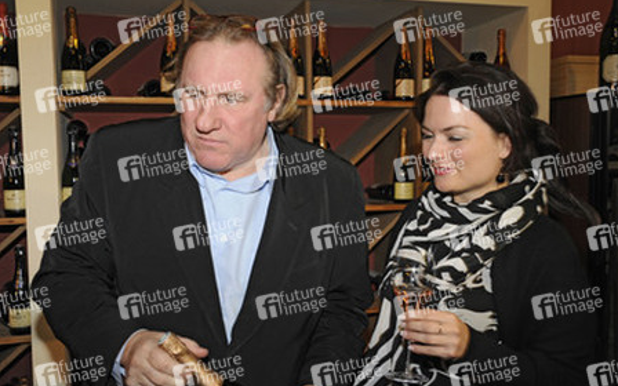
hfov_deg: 48.2
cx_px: 310
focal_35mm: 41
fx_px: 691
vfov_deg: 31.2
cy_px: 200
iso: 1250
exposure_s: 1/60
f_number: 8
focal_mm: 40
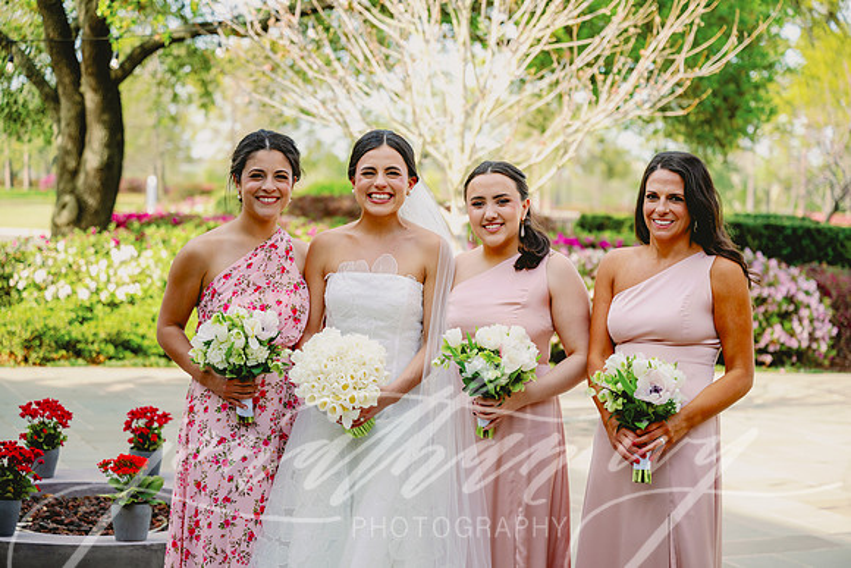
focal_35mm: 70
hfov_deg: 28.8
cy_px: 284
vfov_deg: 19.5
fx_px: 1655
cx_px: 426
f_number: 2.8
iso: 200
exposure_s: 1/800
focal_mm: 70
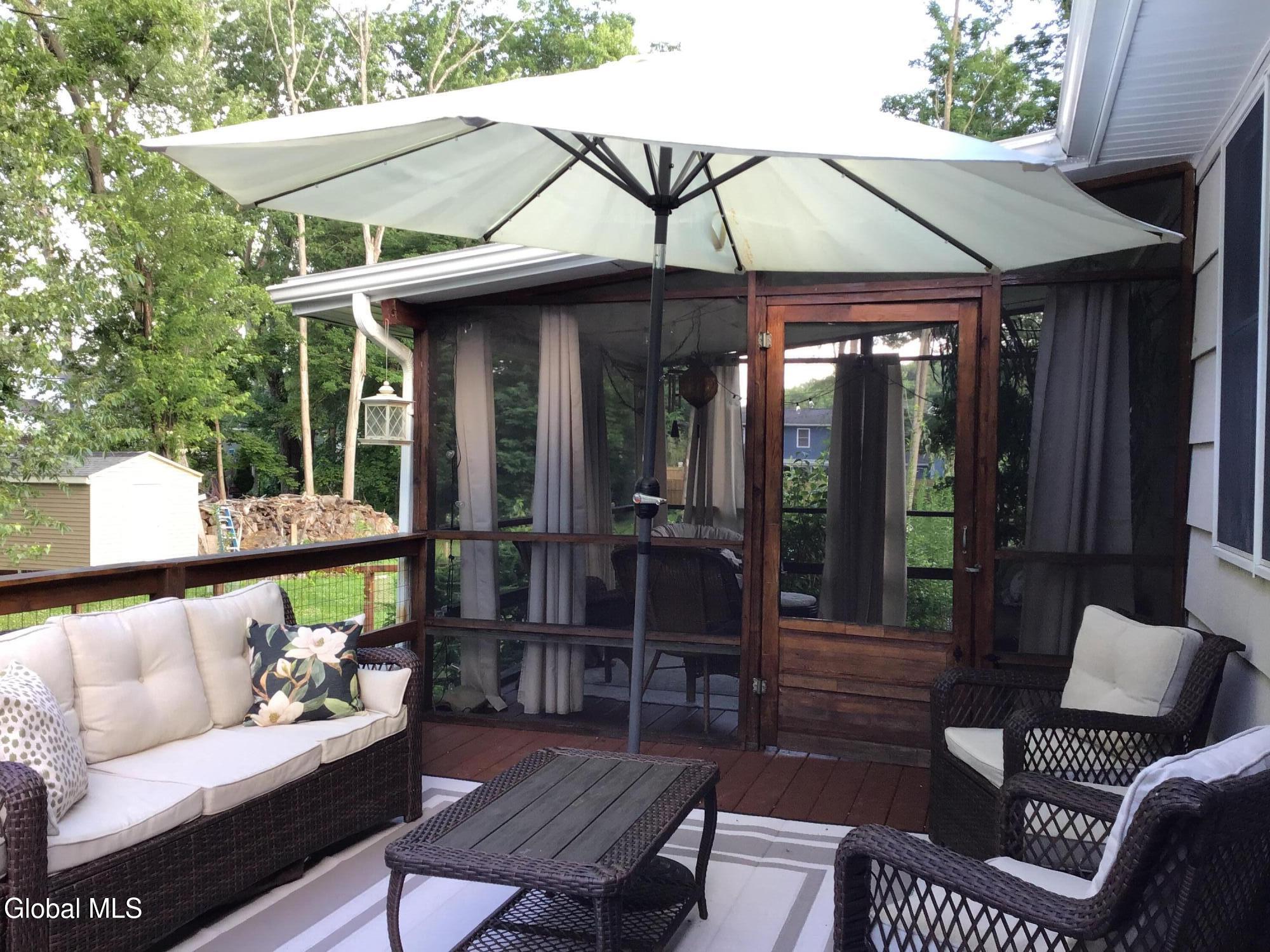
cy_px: 476
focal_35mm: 31
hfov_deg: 58.4
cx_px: 635
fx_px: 1137
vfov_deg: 45.4
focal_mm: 3.3
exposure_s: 1/60
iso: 32
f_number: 2.4
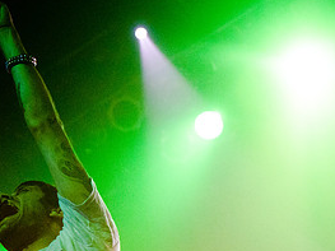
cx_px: -17
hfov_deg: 17.2
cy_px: 196
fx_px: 1074
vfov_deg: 13.3
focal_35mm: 111
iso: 3200
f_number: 2.8
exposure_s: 1/640
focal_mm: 35
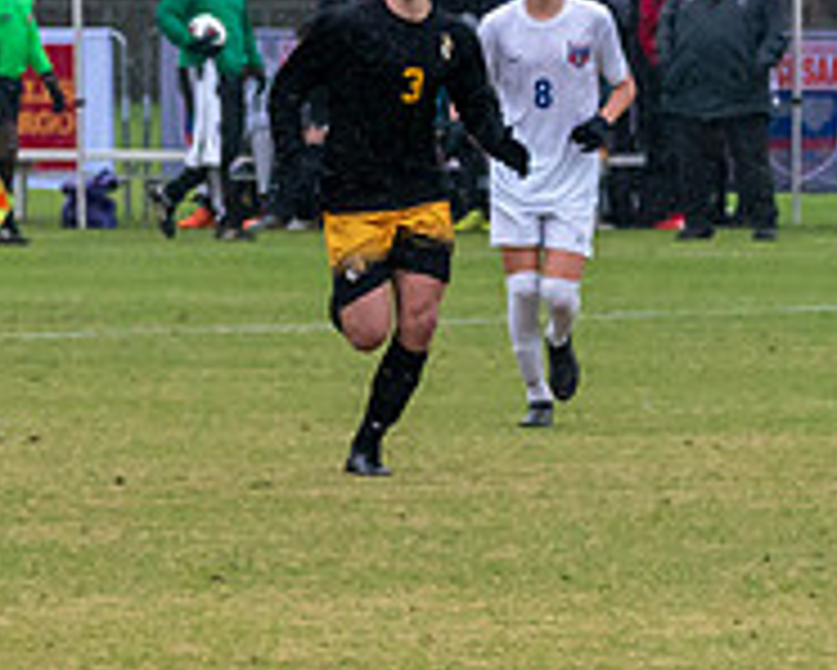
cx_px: -309
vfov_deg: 2.2
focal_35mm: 691
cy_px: 389
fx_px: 17126
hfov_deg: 2.8
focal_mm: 130
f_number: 5.6
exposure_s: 1/1000
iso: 3200
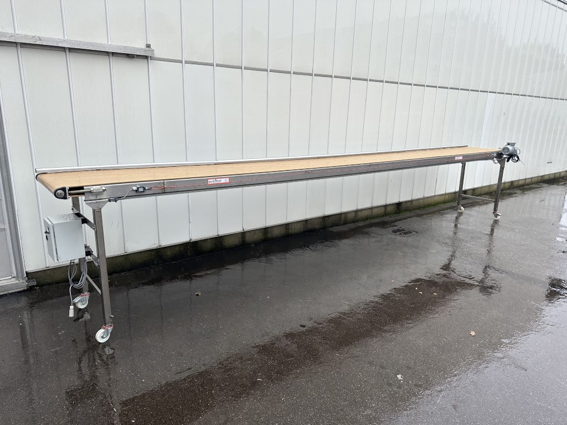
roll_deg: -1.8
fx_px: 393
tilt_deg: -12.0
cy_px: 212
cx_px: 284
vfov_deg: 56.8
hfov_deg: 71.6
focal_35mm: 24
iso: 80
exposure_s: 1/412
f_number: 1.78
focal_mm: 6.86
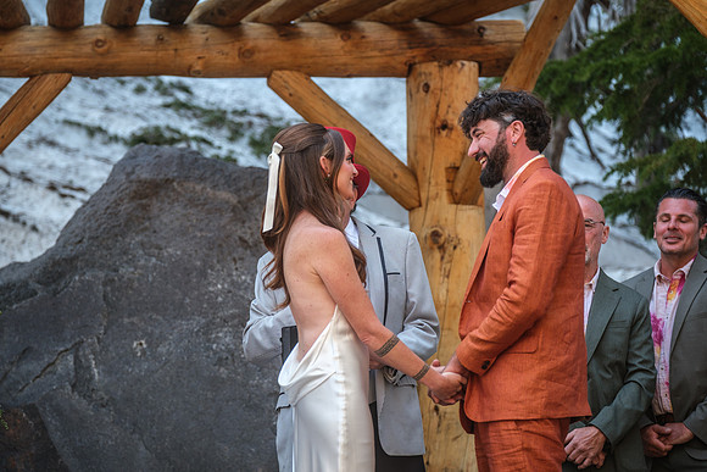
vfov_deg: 8.6
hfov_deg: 12.9
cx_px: 354
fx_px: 3123
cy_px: 236
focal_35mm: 159
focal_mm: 106
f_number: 3.6
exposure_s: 1/125
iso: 400
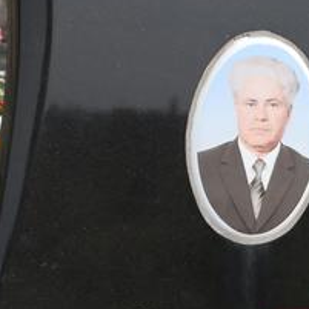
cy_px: 344
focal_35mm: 129
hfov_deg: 13.5
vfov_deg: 13.3
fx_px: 1303
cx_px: 235
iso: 50
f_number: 1.6
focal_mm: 3.95
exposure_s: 1/3247
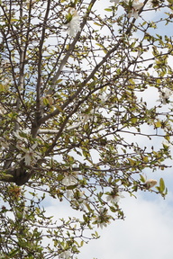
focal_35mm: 100
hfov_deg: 13.6
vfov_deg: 20.3
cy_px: 86
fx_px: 721
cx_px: 25
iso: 100
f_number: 9
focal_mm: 32
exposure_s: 1/200
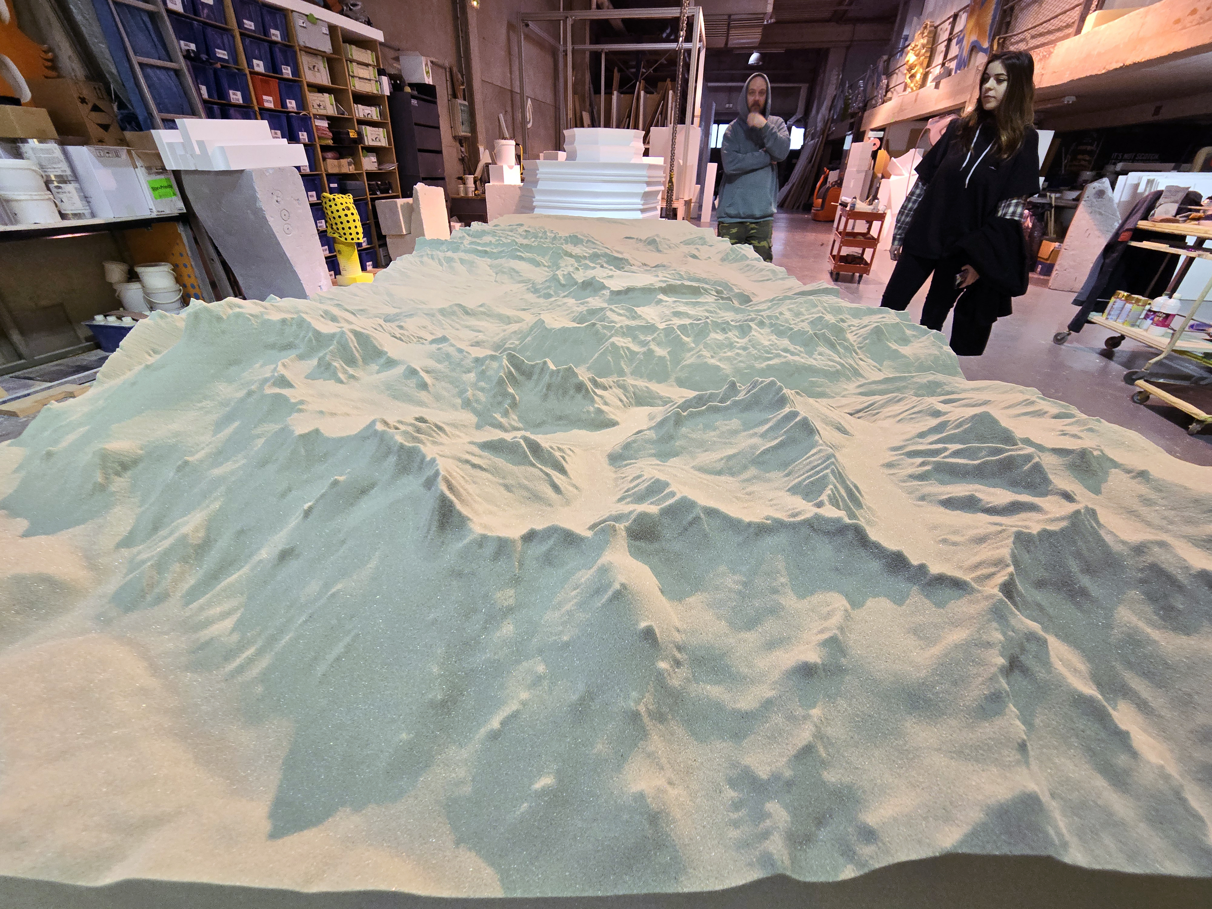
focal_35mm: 13
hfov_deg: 106.2
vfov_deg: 89.9
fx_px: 455
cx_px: 606
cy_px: 454
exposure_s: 1/50
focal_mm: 2.2
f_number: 2.2
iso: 160
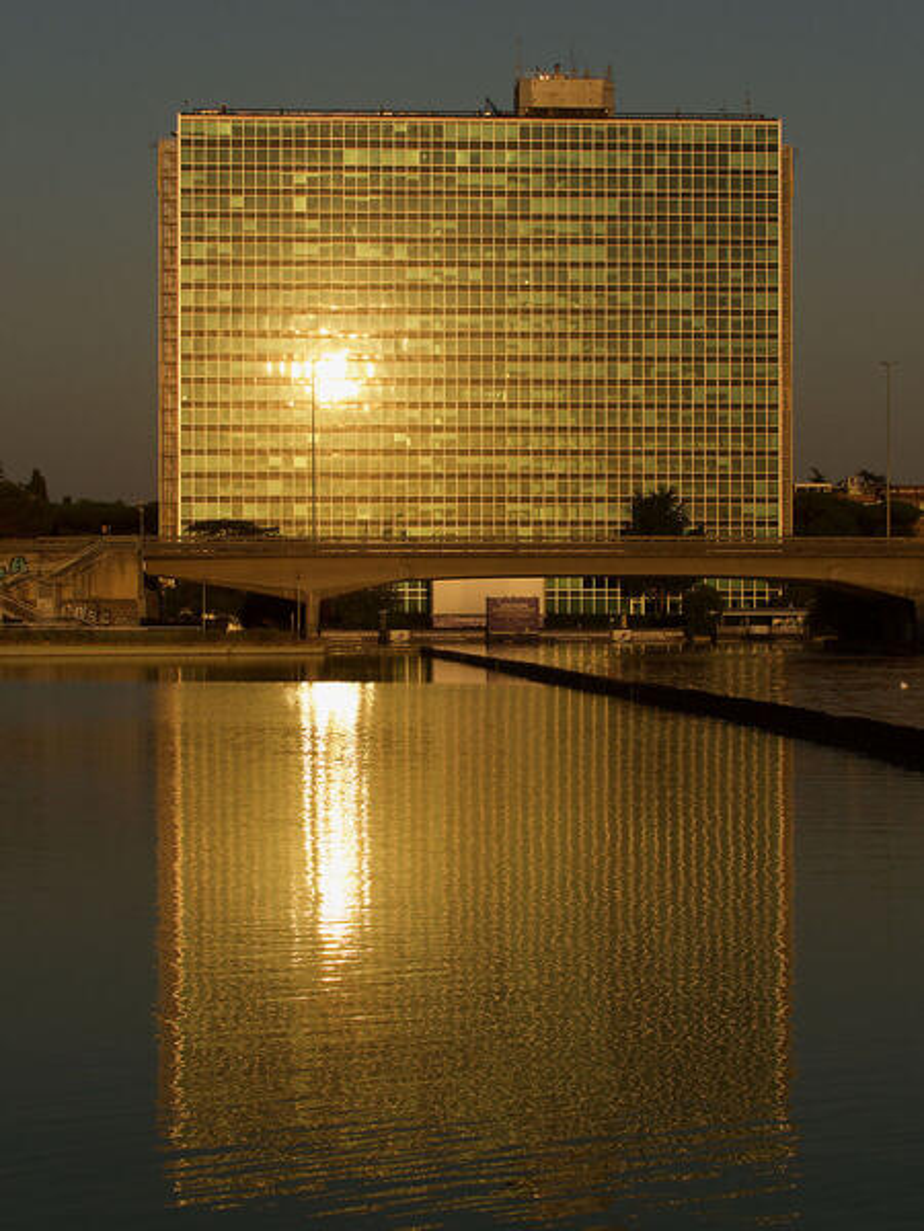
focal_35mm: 80
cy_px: 616
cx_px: 462
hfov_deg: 18.4
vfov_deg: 24.4
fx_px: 2847
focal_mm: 40
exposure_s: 1/640
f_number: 8
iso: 200
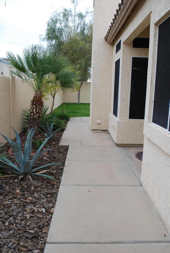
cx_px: 85
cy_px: 126
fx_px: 233
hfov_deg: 40.1
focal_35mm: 33
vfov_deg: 57.2
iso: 110
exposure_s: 1/125
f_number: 5.6
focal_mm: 22
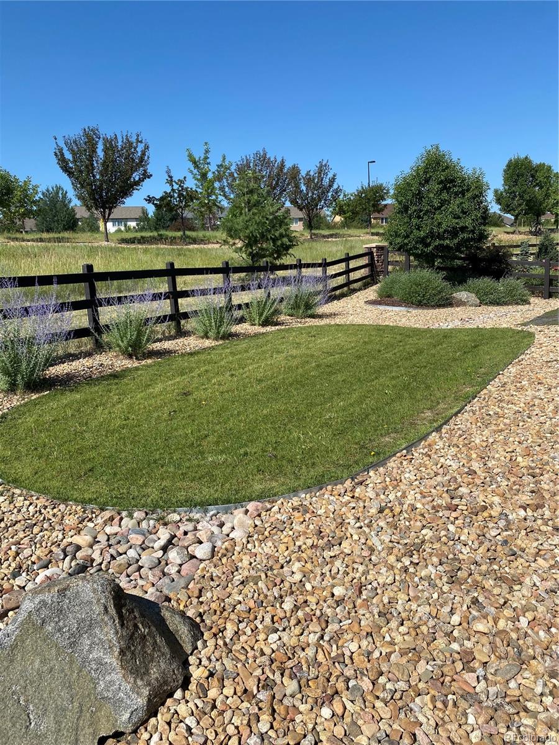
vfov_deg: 67.3
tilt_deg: -8.8
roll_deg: +3.2
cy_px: 372
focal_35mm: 26
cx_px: 280
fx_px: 560
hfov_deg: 53.1
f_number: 1.8
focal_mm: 4.25
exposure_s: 1/3731
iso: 32
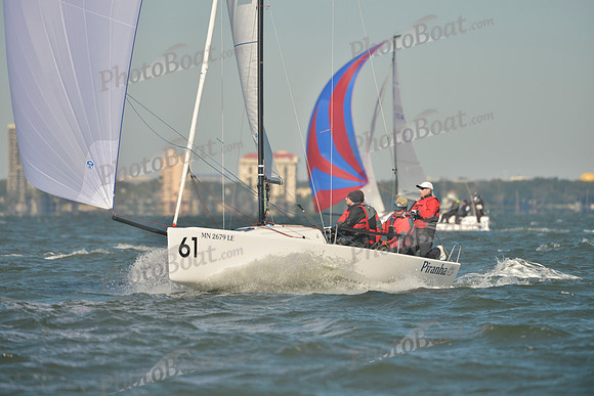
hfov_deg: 5.4
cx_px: 297
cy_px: 198
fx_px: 6271
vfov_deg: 3.6
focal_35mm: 380
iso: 200
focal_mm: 380
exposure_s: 1/2000
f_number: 5
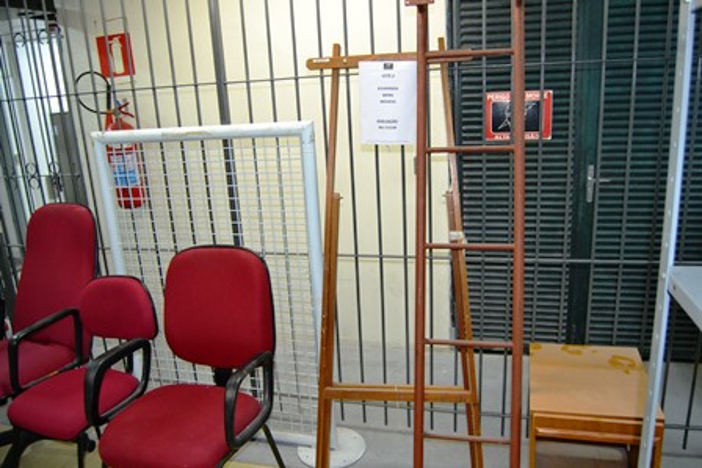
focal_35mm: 27
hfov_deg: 67.4
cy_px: 234
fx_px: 527
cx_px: 351
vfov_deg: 48.0
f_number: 3.5
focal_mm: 18
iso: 1100
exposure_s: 1/60
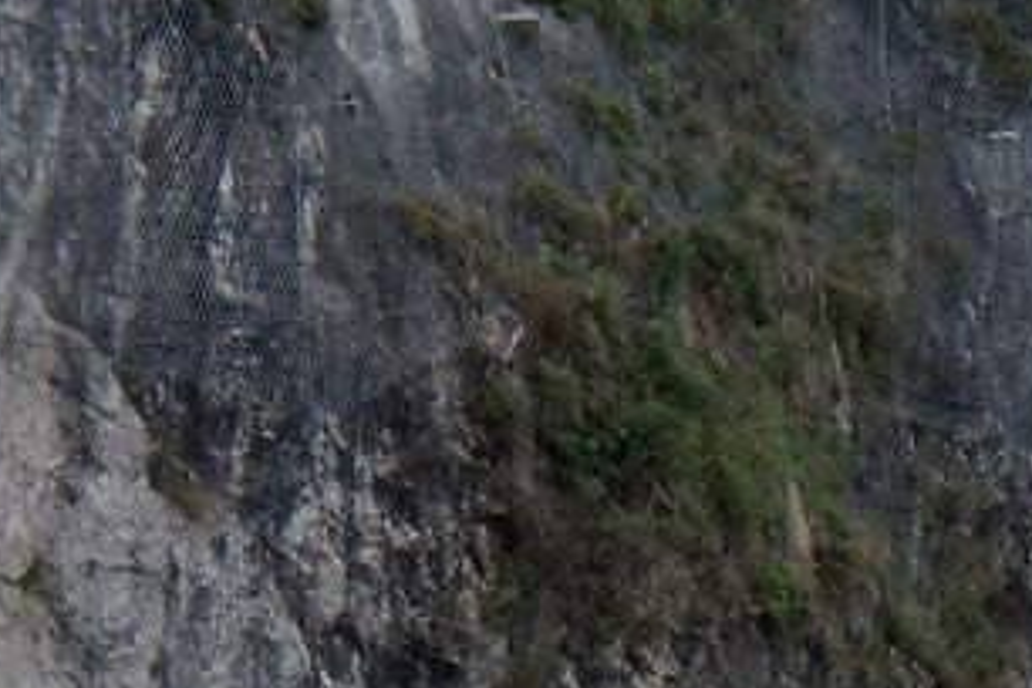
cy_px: 2452
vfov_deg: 2.2
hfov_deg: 3.3
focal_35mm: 604
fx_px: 17313
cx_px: 3669
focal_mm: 51.6
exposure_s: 1/100
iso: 200
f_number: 9
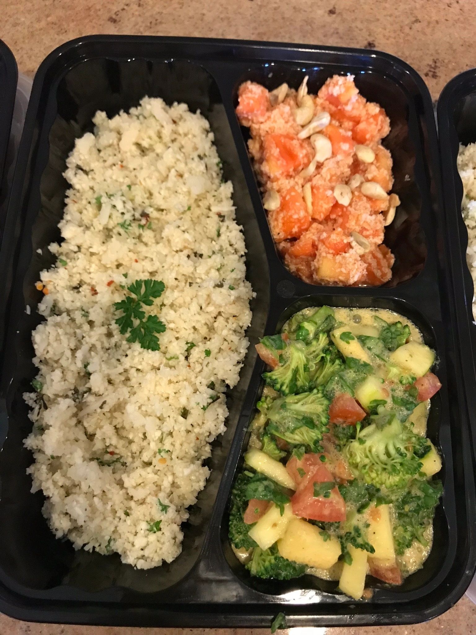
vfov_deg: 63.4
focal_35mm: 28
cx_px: 238
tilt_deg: -72.9
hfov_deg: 49.7
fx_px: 513
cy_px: 318
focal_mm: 3.99
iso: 100
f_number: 1.8
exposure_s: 1/15
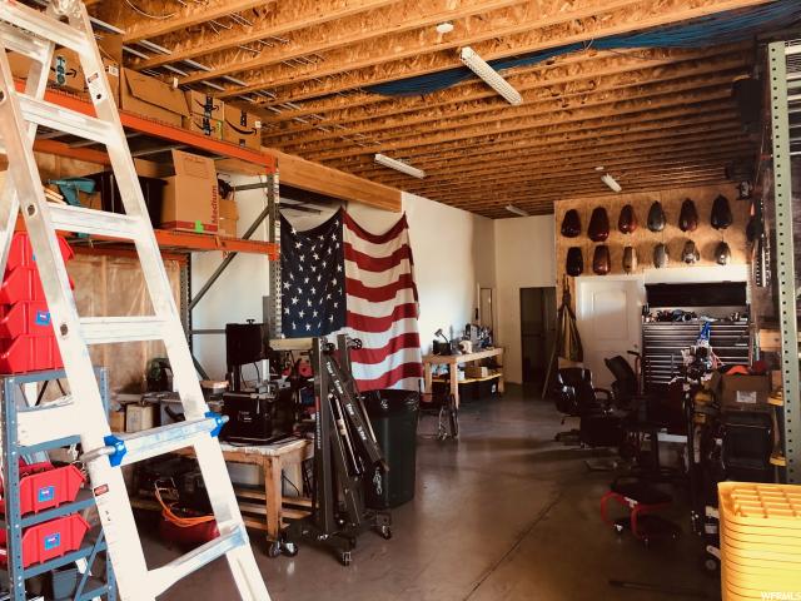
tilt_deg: +1.9
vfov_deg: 49.7
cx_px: 400
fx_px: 648
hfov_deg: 63.4
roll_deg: +1.4
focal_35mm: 28
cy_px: 300
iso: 50
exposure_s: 1/15
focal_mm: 4
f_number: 1.8
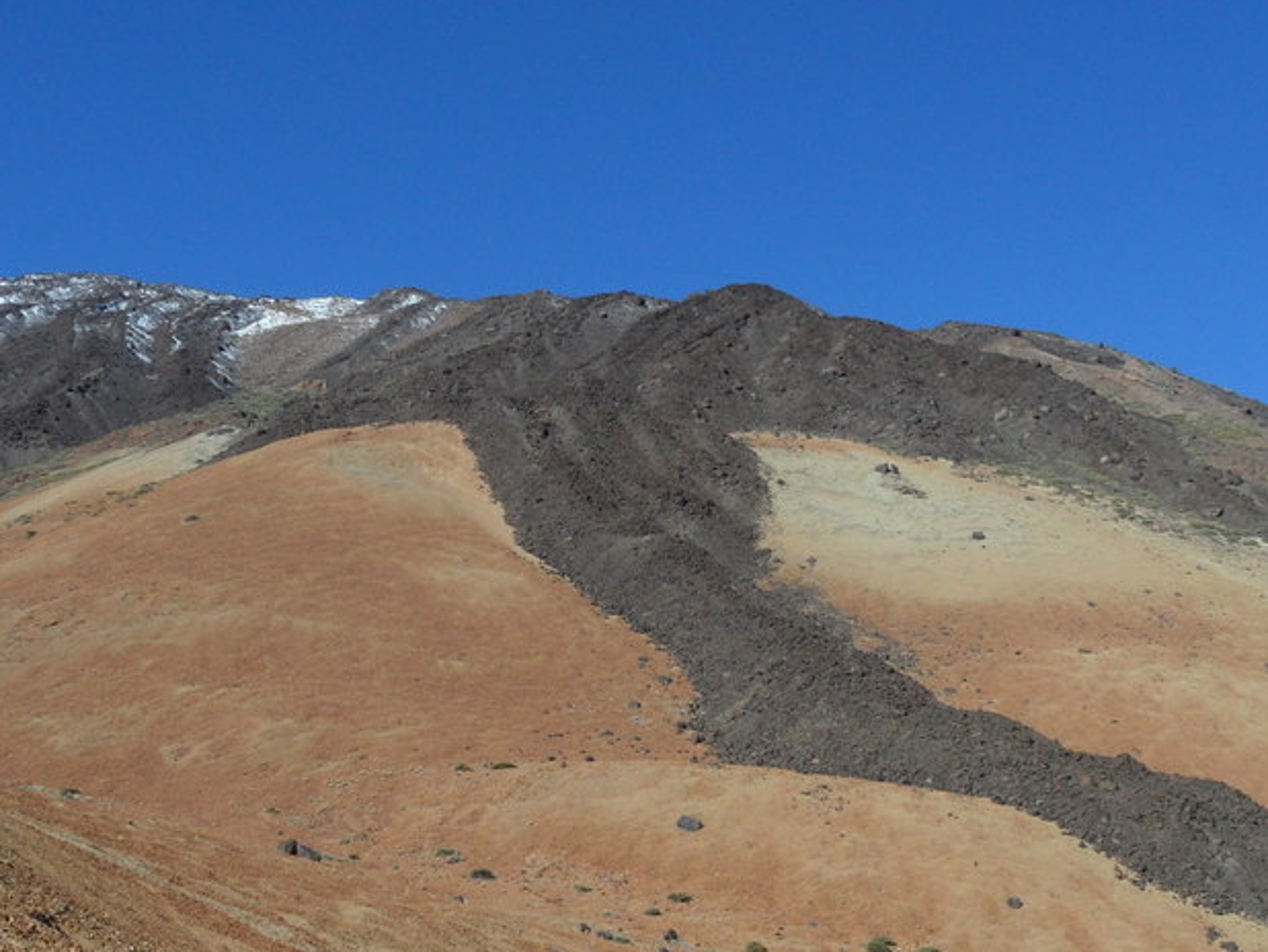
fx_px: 1942
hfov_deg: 36.1
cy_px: 564
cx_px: 523
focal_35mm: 53
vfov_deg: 27.5
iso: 80
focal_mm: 5.3
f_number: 5
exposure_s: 1/750
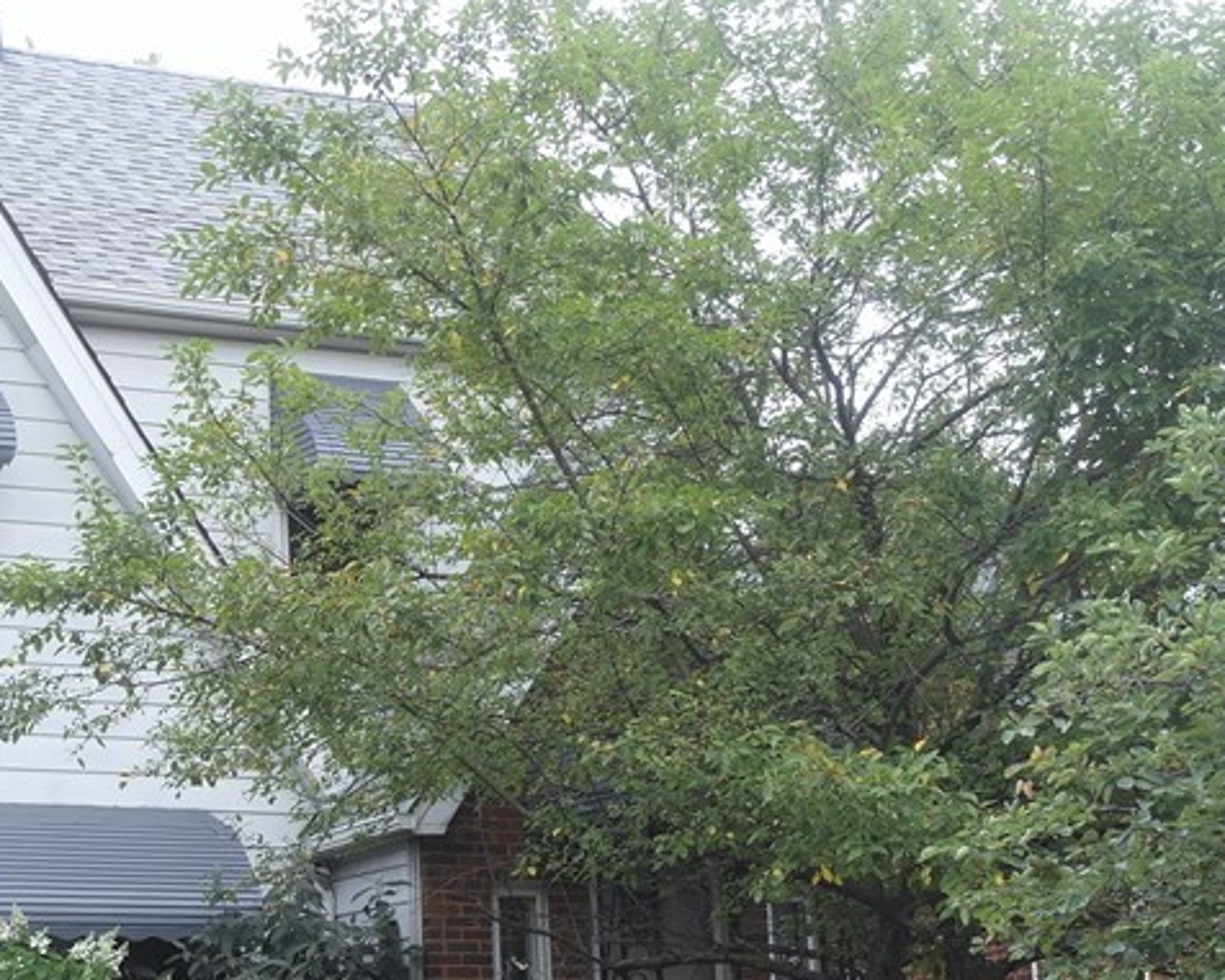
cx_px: 273
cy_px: 729
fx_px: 2792
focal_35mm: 77
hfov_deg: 24.4
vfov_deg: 19.8
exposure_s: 1/100
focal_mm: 24
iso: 100
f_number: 4.5
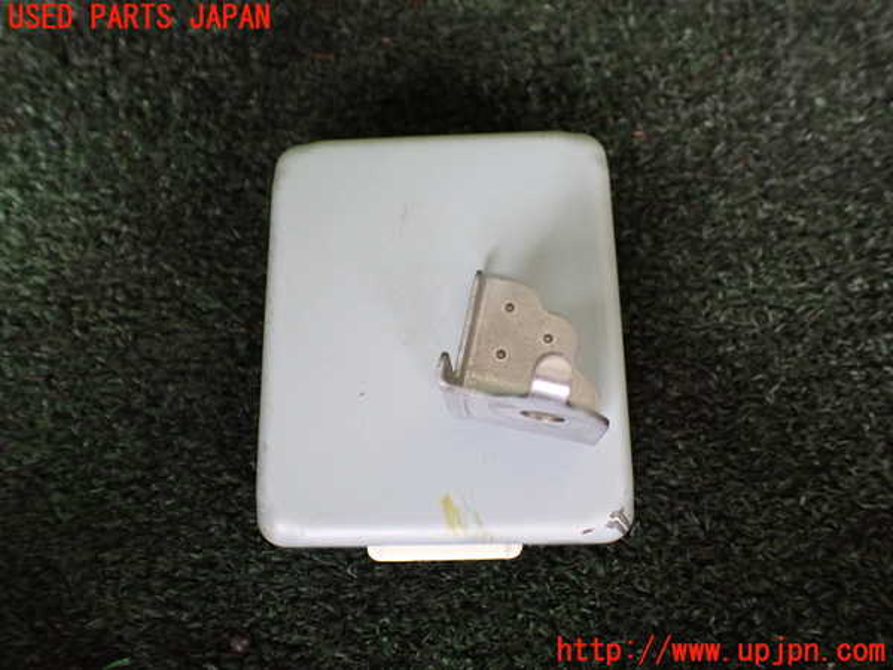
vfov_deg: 46.8
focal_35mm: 30
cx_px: 446
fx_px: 774
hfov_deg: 60.0
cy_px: 335
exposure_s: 1/125
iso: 400
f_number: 2.3
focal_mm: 5.4
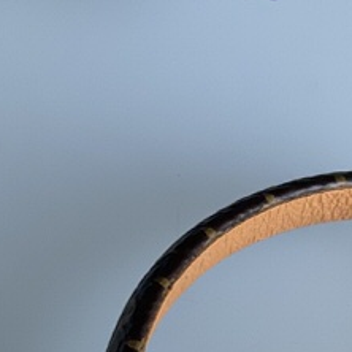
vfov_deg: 6.8
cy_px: 387
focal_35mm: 255
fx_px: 2934
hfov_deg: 6.9
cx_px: 268
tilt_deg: -45.7
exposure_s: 1/121
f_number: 2.2
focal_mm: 7.5
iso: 125
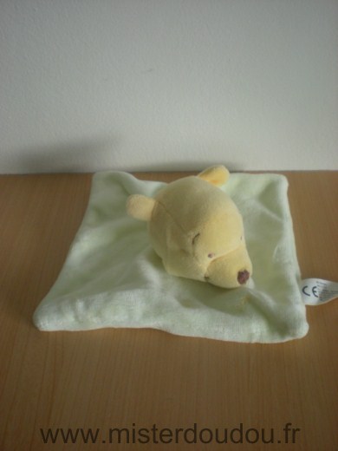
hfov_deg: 37.7
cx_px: 169
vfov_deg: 49.0
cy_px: 226
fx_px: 495
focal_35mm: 38
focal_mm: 6.3
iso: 200
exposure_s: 1/37
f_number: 3.1
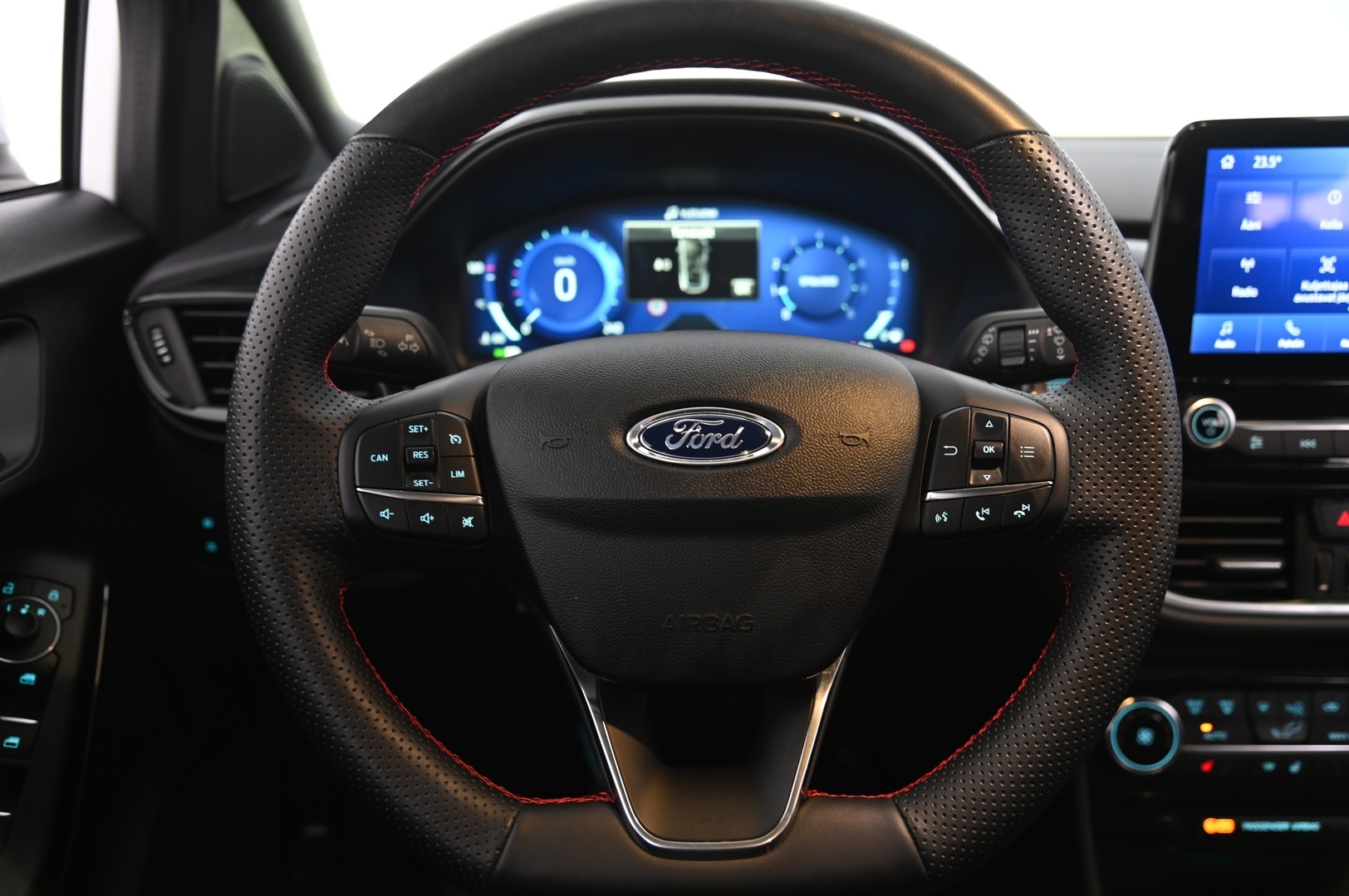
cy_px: 448
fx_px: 1273
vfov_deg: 38.8
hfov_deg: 55.8
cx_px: 674
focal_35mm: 34
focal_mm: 34
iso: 1000
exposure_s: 1/10
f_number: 4
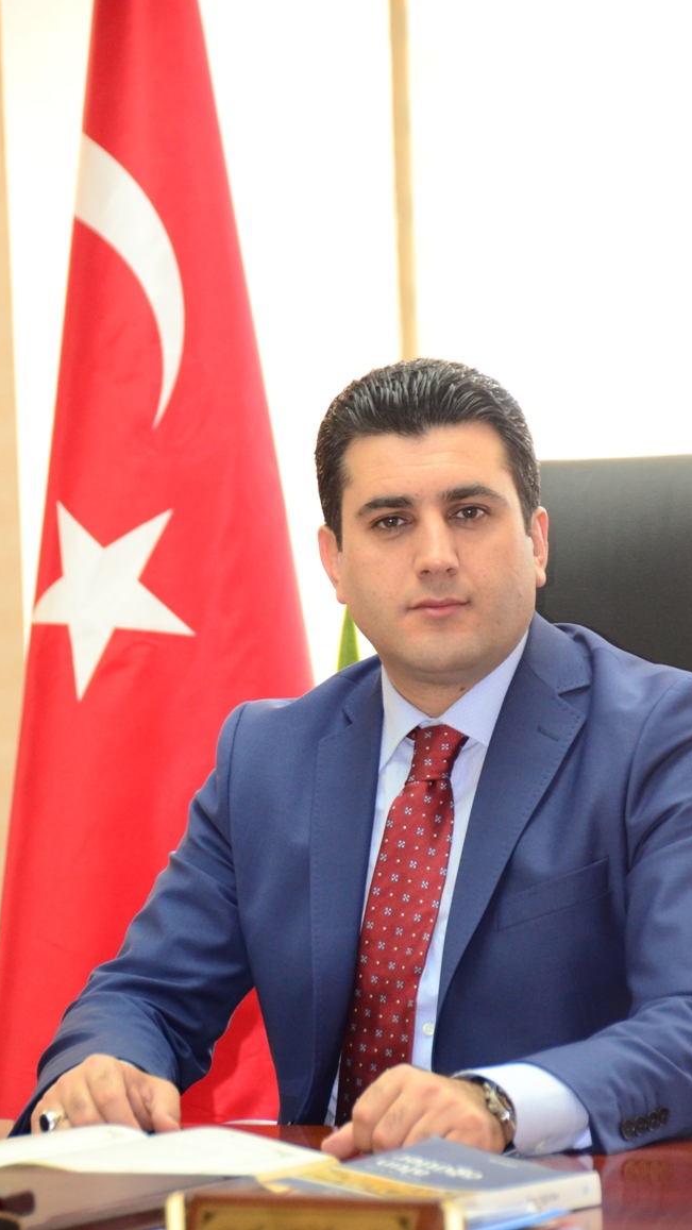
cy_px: 614
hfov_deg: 6.9
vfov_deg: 12.2
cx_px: 388
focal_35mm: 176
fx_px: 5740
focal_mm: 112
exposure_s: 1/80
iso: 2000
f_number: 5.3
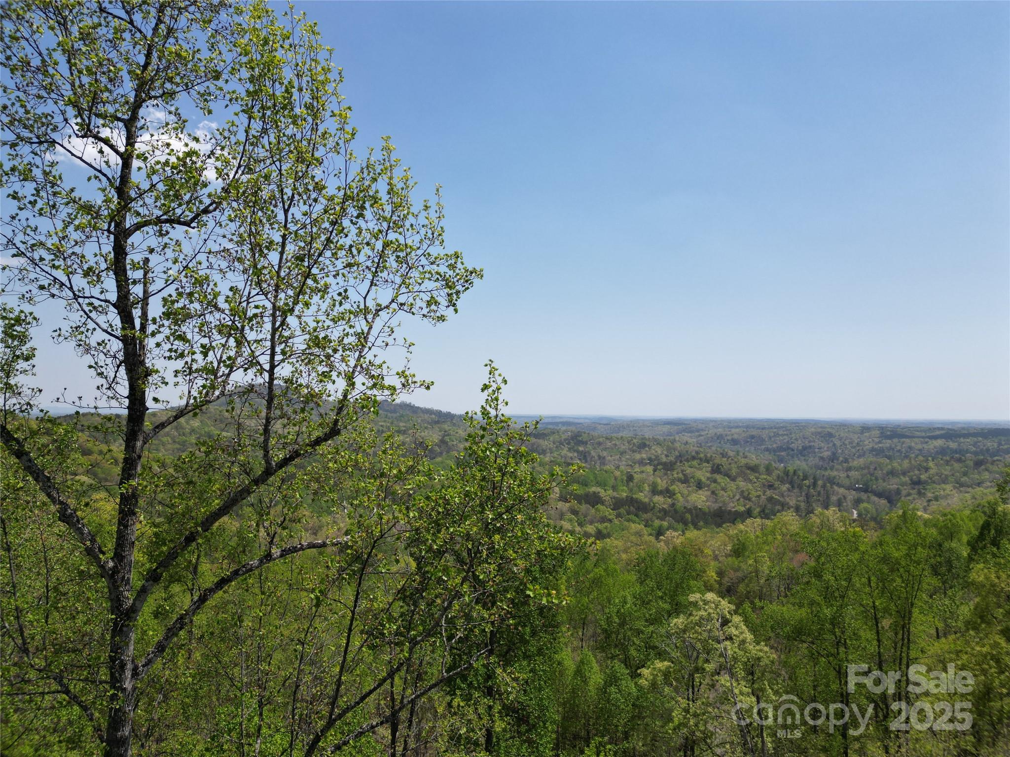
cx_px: 505
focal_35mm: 24
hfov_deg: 71.6
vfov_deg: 56.8
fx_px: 700
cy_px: 378
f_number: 1.7
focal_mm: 6.72
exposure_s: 1/3000
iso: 100
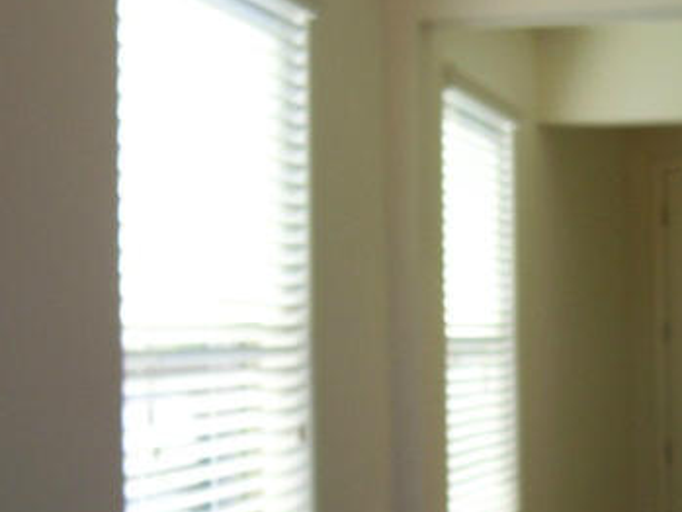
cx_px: 578
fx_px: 1537
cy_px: 299
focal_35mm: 78
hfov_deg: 24.5
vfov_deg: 18.9
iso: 80
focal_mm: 5.6
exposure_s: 1/125
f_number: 2.7
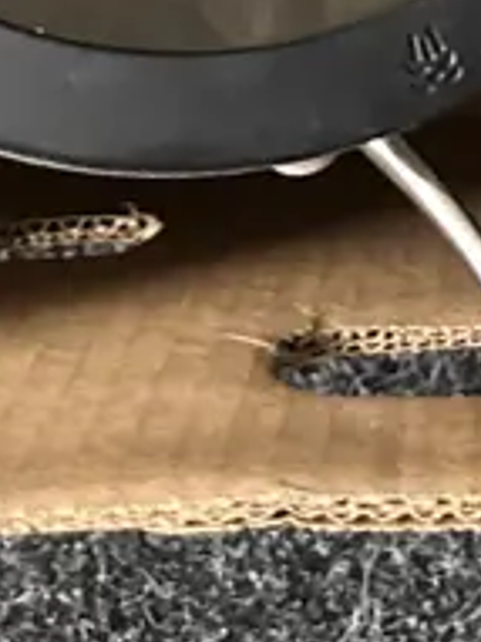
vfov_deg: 11.7
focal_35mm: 129
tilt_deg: -78.5
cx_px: 478
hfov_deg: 11.4
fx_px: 2393
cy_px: -1015
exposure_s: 1/33
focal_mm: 6.86
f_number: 1.78
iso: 800
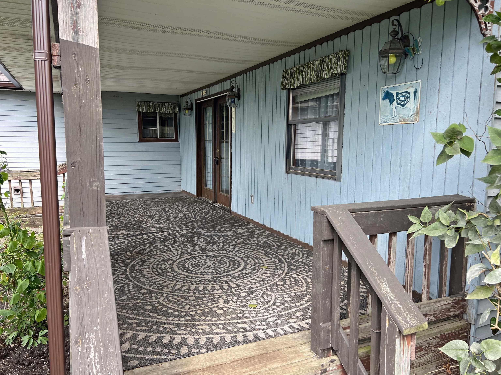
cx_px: 250
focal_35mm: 26
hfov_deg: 67.3
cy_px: 188
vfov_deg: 53.1
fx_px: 376
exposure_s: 1/567
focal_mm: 5.7
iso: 50
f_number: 1.5
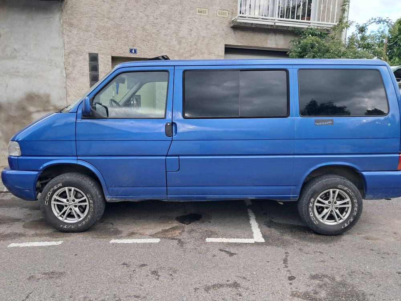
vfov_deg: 51.4
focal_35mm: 27
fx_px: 313
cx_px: 200
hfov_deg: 65.3
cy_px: 150
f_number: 1.8
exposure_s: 1/50
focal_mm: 4
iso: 50
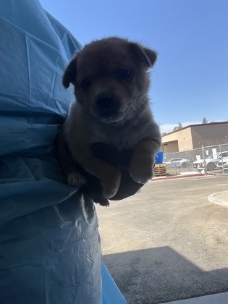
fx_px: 263
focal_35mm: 30
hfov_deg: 46.8
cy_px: 152
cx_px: 114
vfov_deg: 60.0
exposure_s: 1/530
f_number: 2.2
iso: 32
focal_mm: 2.71
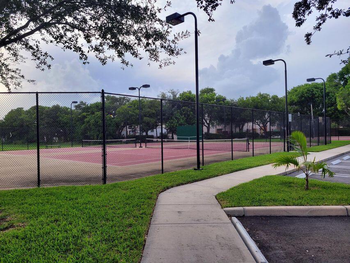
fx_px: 263
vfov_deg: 53.1
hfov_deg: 67.3
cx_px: 175
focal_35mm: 26
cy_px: 132
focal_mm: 5.4
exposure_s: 1/667
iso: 40
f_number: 1.8
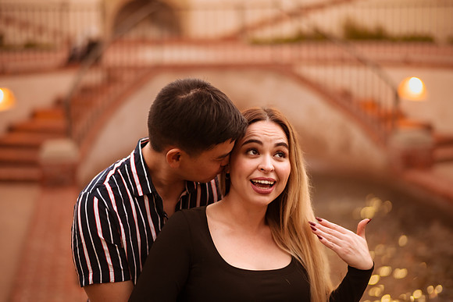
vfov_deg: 23.4
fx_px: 730
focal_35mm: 58
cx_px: 226
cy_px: 151
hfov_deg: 34.5
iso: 1250
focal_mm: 58
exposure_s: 1/500
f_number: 1.4
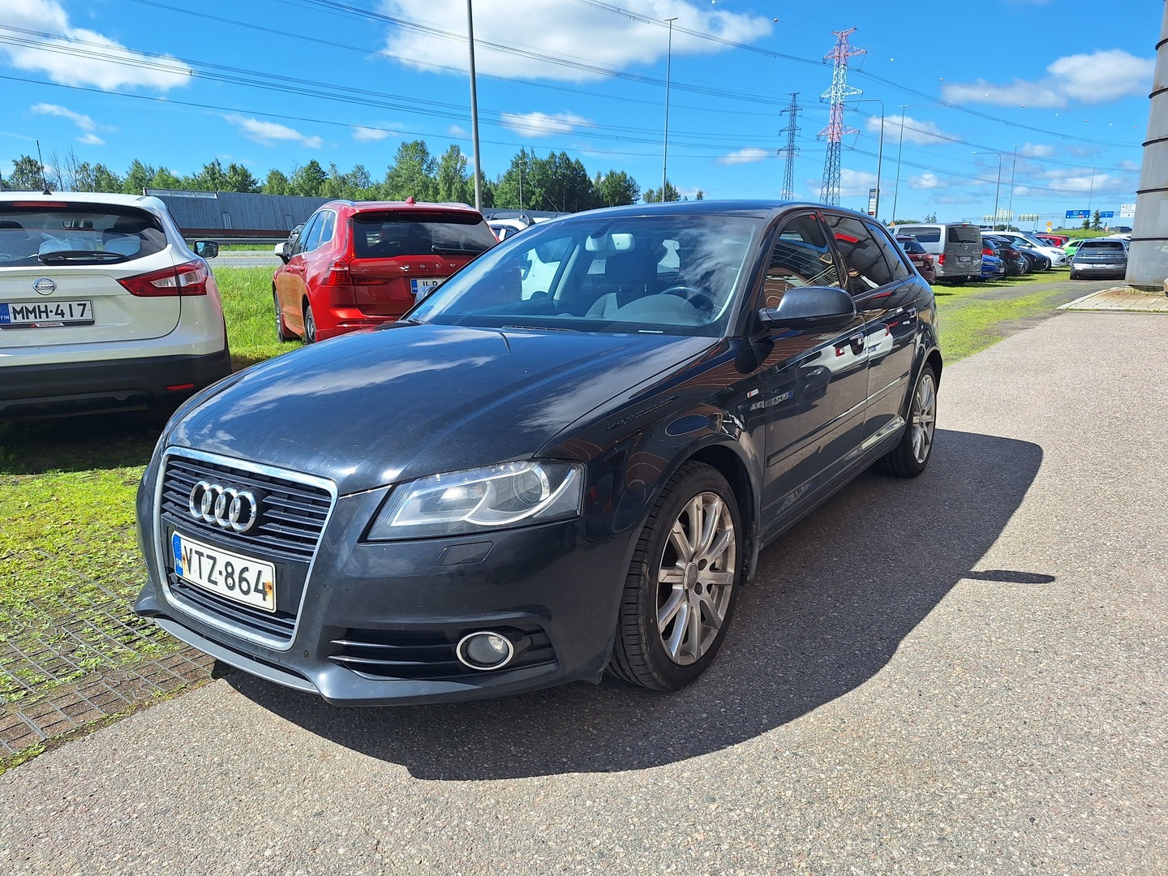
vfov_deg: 58.9
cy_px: 438
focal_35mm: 23
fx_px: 776
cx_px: 584
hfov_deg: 73.9
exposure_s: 1/2618
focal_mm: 5.54
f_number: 1.8
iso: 40
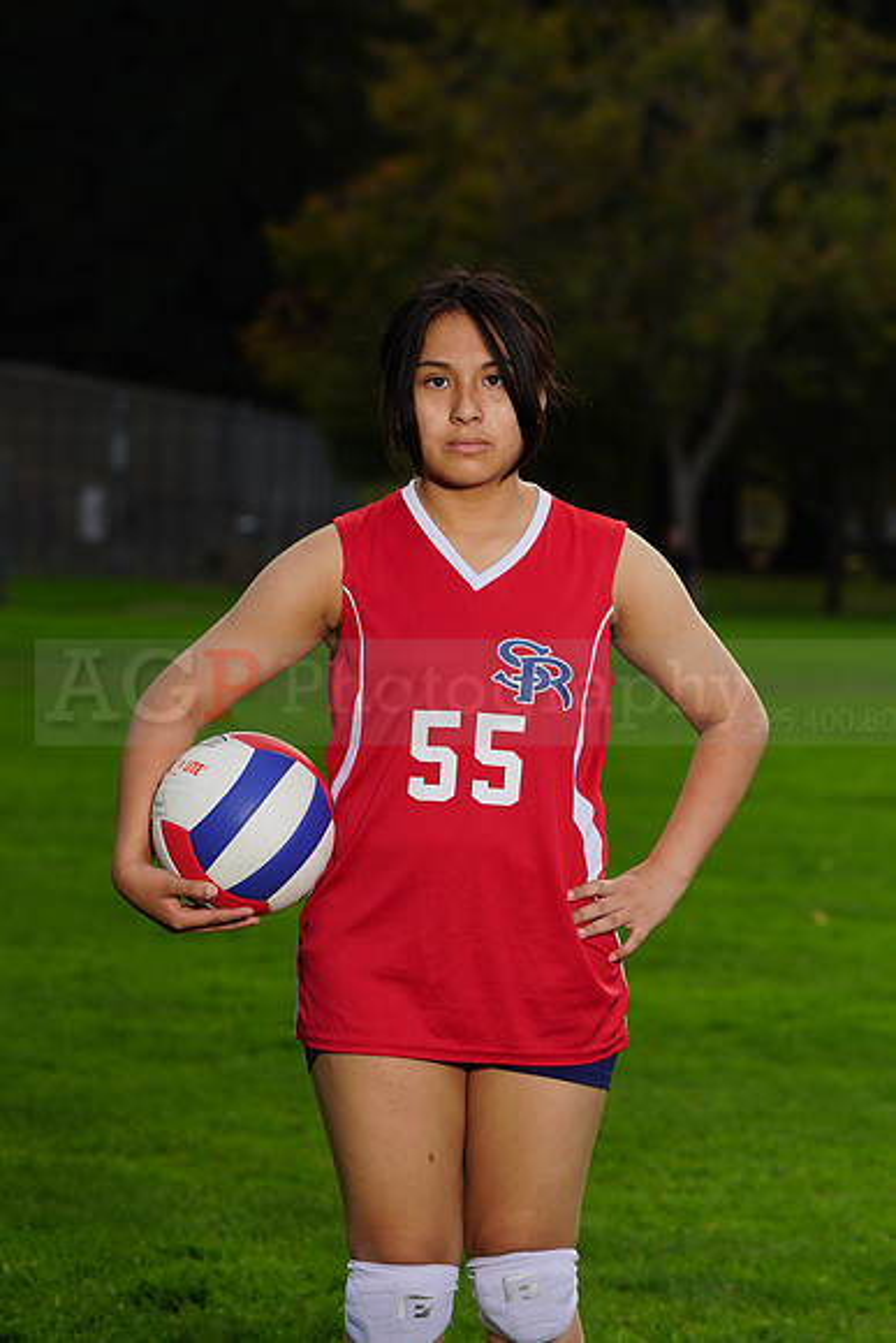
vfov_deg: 10.6
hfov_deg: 7.1
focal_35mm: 194
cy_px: 672
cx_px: 448
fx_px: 7238
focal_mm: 194
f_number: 9
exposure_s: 1/250
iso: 160
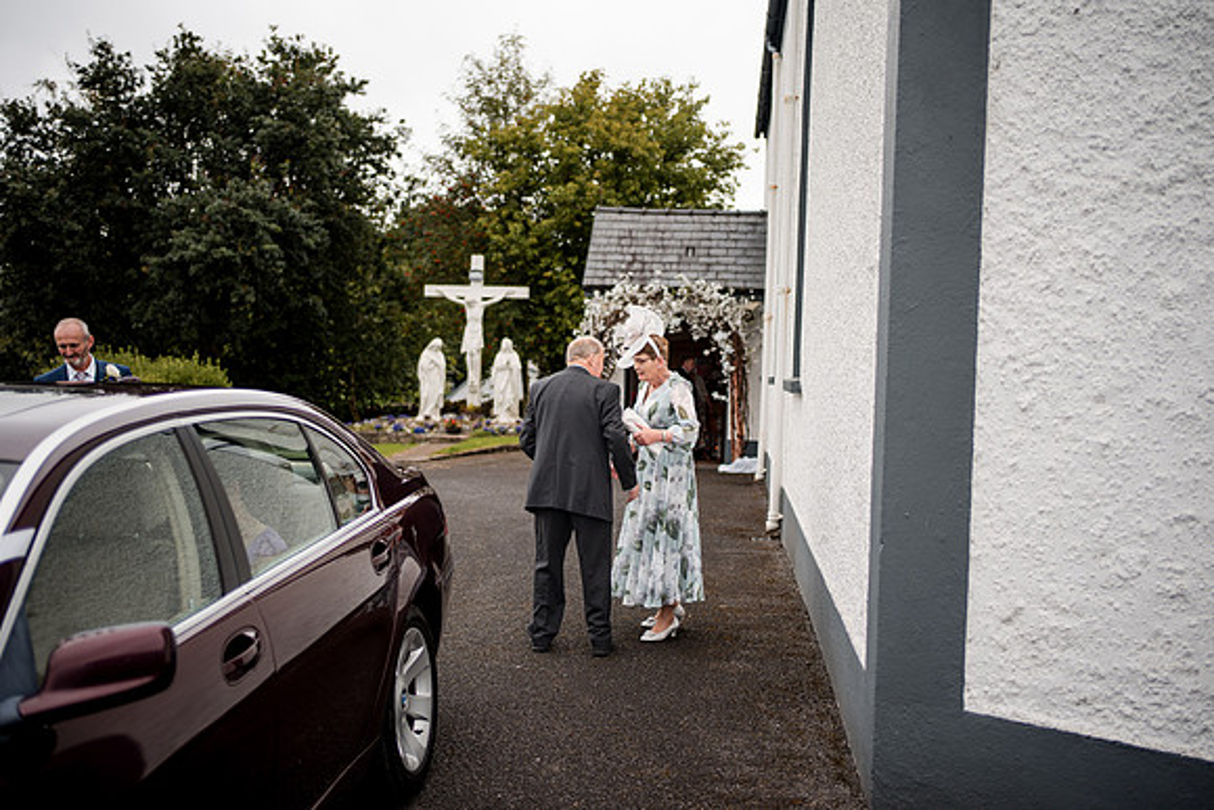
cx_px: 607
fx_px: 1180
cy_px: 405
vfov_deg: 37.9
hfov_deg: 54.4
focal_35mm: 35
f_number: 1.8
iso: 100
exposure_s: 1/1600
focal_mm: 35
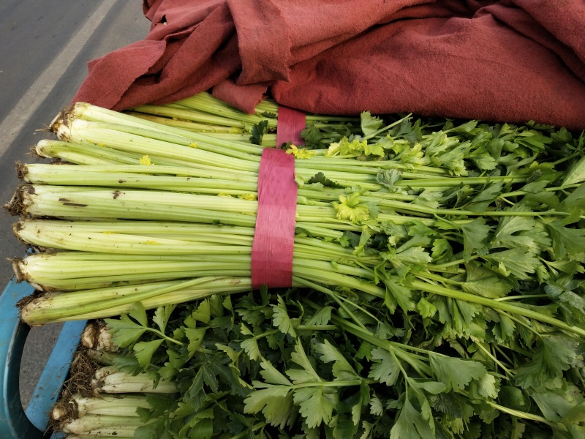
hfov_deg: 60.0
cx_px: 292
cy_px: 220
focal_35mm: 30
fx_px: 507
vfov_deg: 46.8
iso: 51
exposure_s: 1/995
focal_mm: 3.95
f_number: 1.8
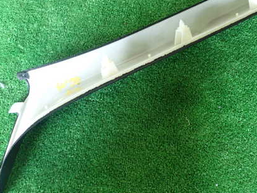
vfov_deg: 32.8
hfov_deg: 42.9
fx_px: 327
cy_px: 79
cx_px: 125
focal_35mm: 44
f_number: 2.3
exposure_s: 1/30
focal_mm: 5.4
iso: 400
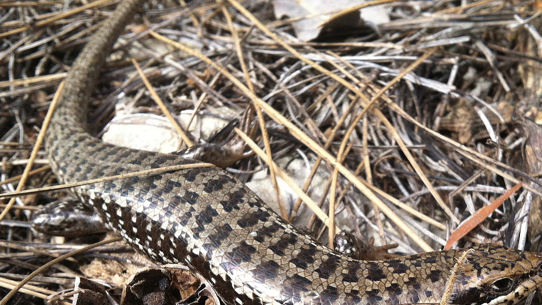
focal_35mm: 55
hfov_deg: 37.7
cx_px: 329
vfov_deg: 21.6
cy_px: 243
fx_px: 790
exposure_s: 1/351
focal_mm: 3.85
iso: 80
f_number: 2.8
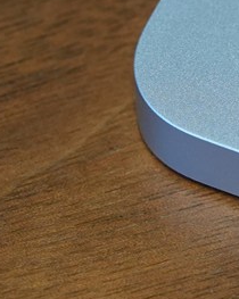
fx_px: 3098
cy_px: -3
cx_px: 387
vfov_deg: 5.5
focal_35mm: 350
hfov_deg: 4.4
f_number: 5
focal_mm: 51
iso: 1600
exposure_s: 1/125
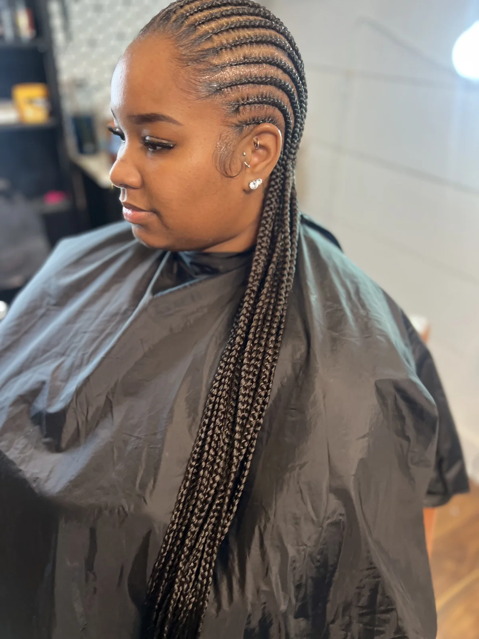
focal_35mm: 26
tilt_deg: -30.5
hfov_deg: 53.1
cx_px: 240
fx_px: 480
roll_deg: -1.9
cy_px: 320
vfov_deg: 67.3
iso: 200
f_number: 1.5
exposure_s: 1/60
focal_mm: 5.7
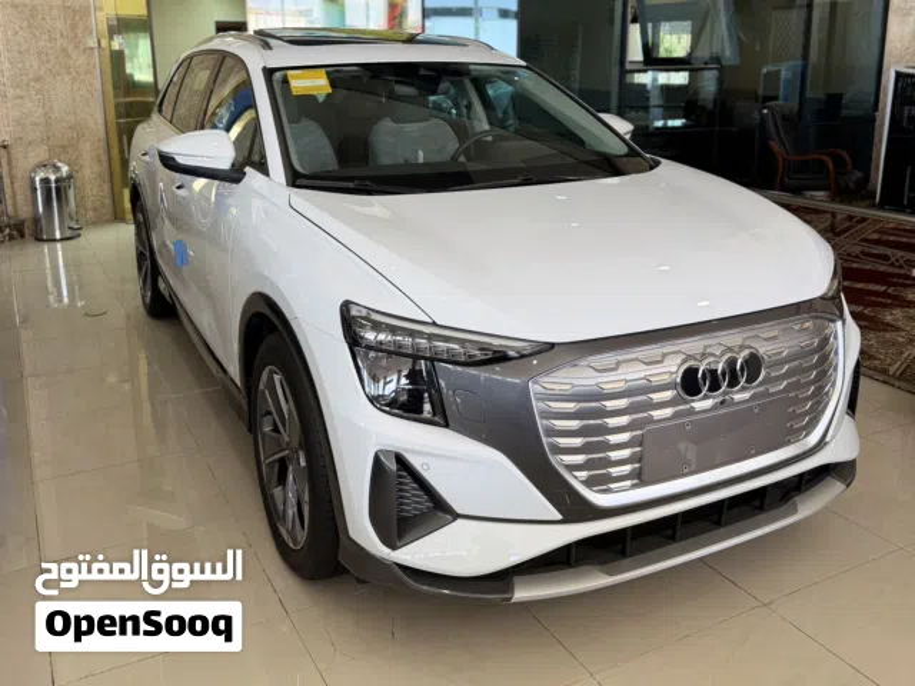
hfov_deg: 71.6
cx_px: 458
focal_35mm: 24
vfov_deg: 56.8
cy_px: 343
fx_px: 634
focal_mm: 6.76
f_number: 1.78
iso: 50
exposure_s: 1/121
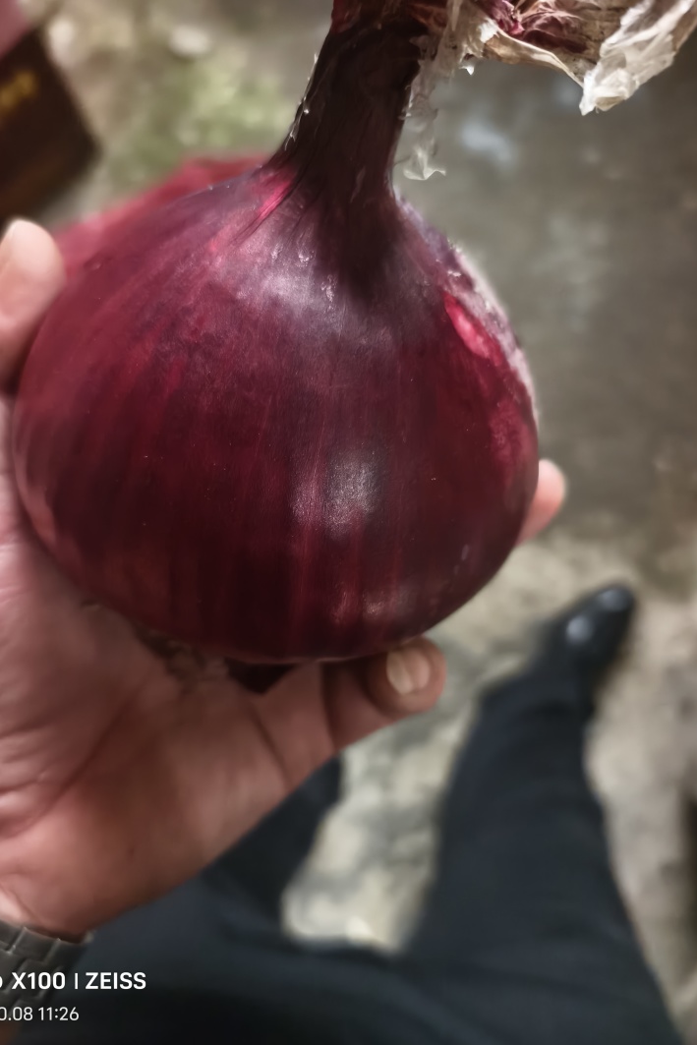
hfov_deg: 53.1
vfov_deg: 73.7
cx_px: 315
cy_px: 523
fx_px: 697
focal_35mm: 24
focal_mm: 5.6
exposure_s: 1/294
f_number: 1.57
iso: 6133
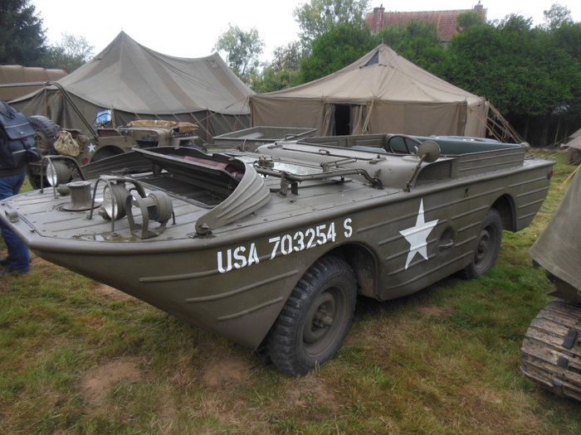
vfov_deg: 54.9
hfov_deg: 69.4
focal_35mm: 25
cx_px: 290
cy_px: 218
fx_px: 420
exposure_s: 1/160
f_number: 3.2
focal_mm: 4.5
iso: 125
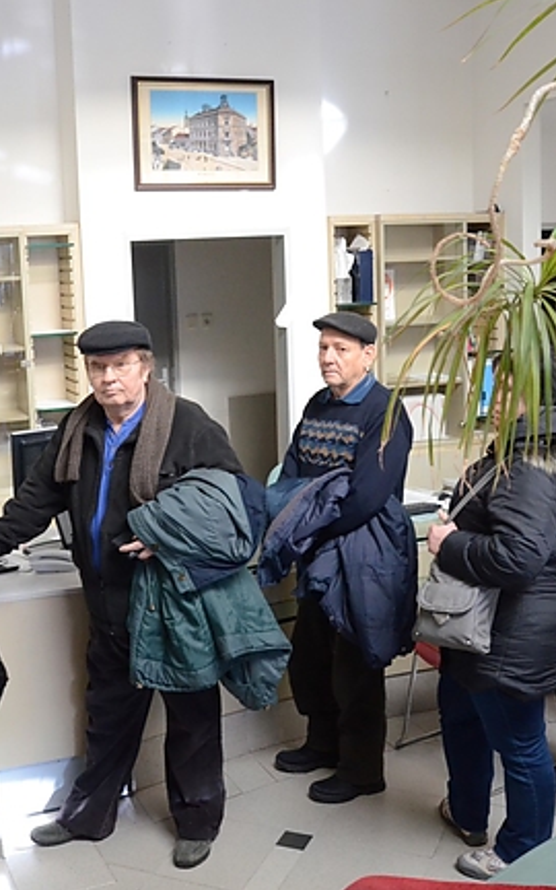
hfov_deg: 30.4
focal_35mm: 42
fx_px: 1018
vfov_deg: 47.2
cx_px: 200
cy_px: 446
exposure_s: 1/125
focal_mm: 18
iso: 2500
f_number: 4.8
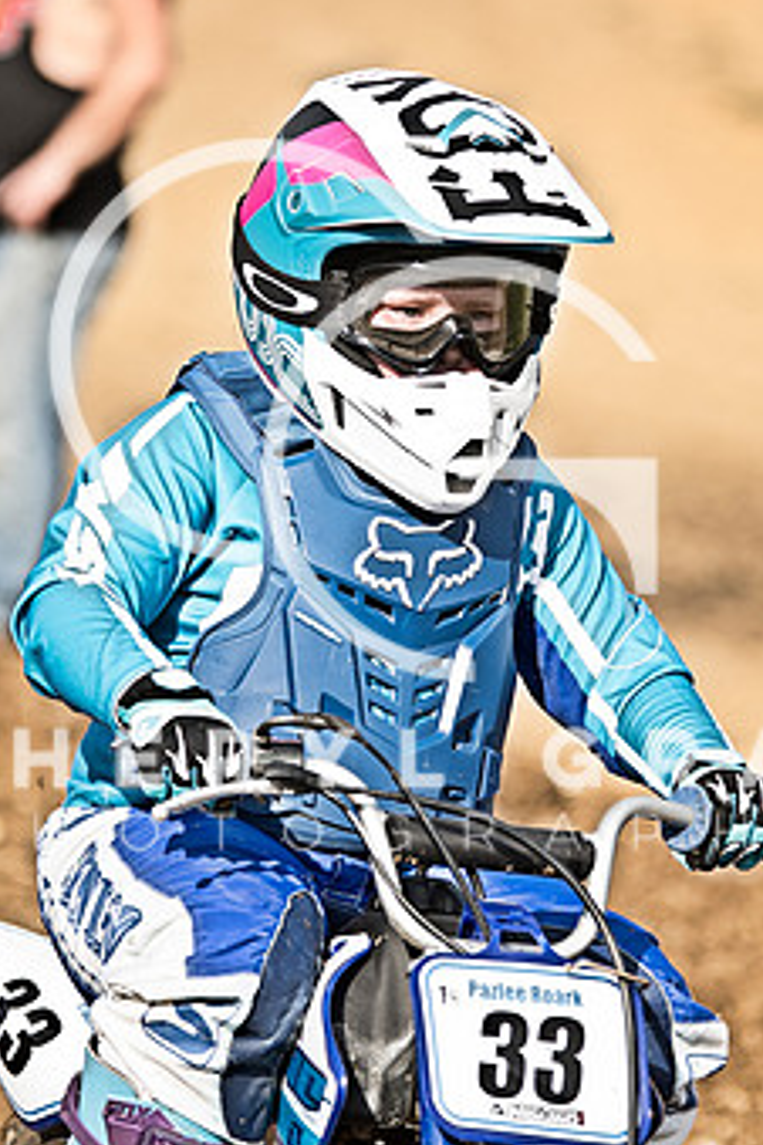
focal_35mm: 299
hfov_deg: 4.6
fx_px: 9505
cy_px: 500
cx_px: 415
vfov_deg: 6.9
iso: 250
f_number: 2.8
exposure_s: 1/1600
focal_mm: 150
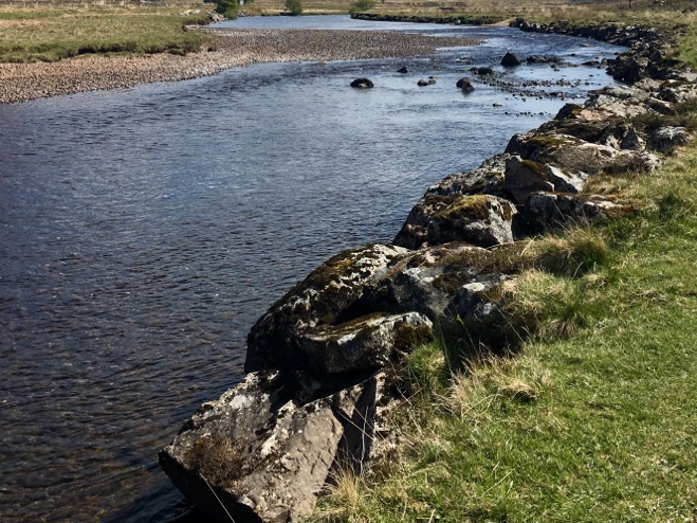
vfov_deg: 32.2
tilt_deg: -9.8
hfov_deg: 42.9
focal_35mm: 44
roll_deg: +0.2
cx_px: 379
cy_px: 129
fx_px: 886
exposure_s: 1/2198
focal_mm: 4.15
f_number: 2.2
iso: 25
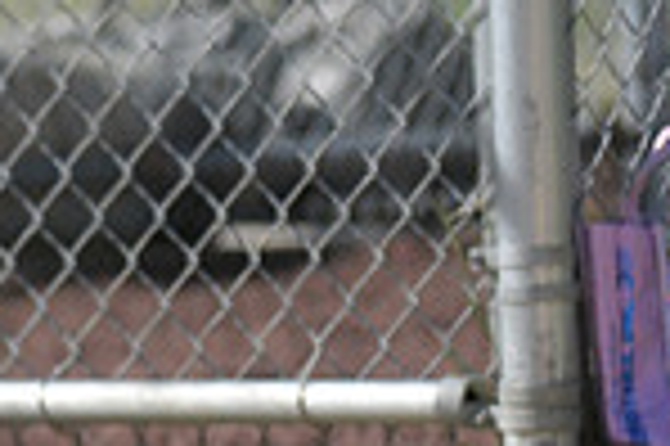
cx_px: -585
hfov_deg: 1.7
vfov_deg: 1.1
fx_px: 22866
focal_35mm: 1230
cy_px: 56
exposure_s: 1/3200
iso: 640
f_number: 4
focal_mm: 210
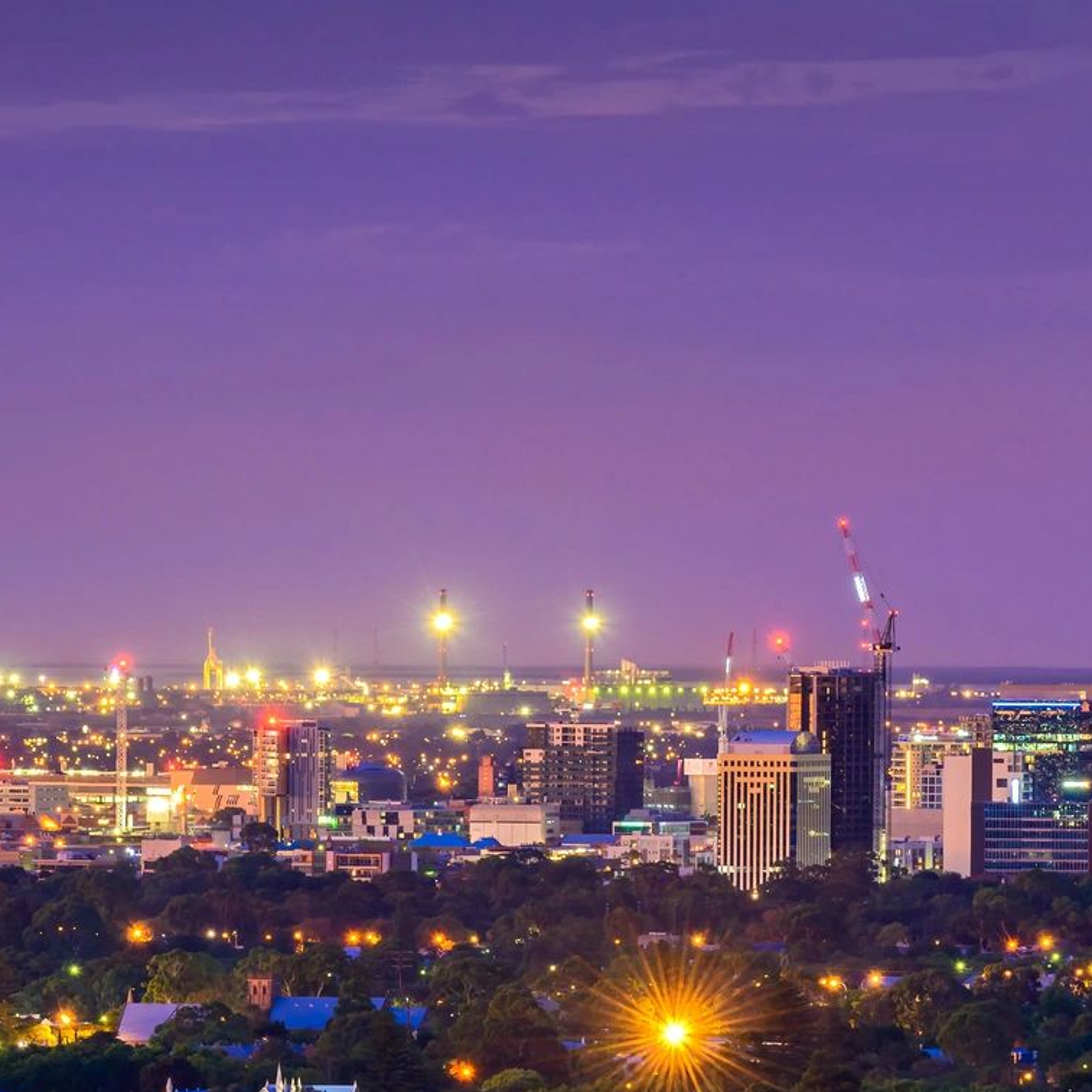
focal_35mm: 476
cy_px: 485
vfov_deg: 3.7
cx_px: 1266
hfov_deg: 3.7
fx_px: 16989
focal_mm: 200
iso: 100
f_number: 11
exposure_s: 20
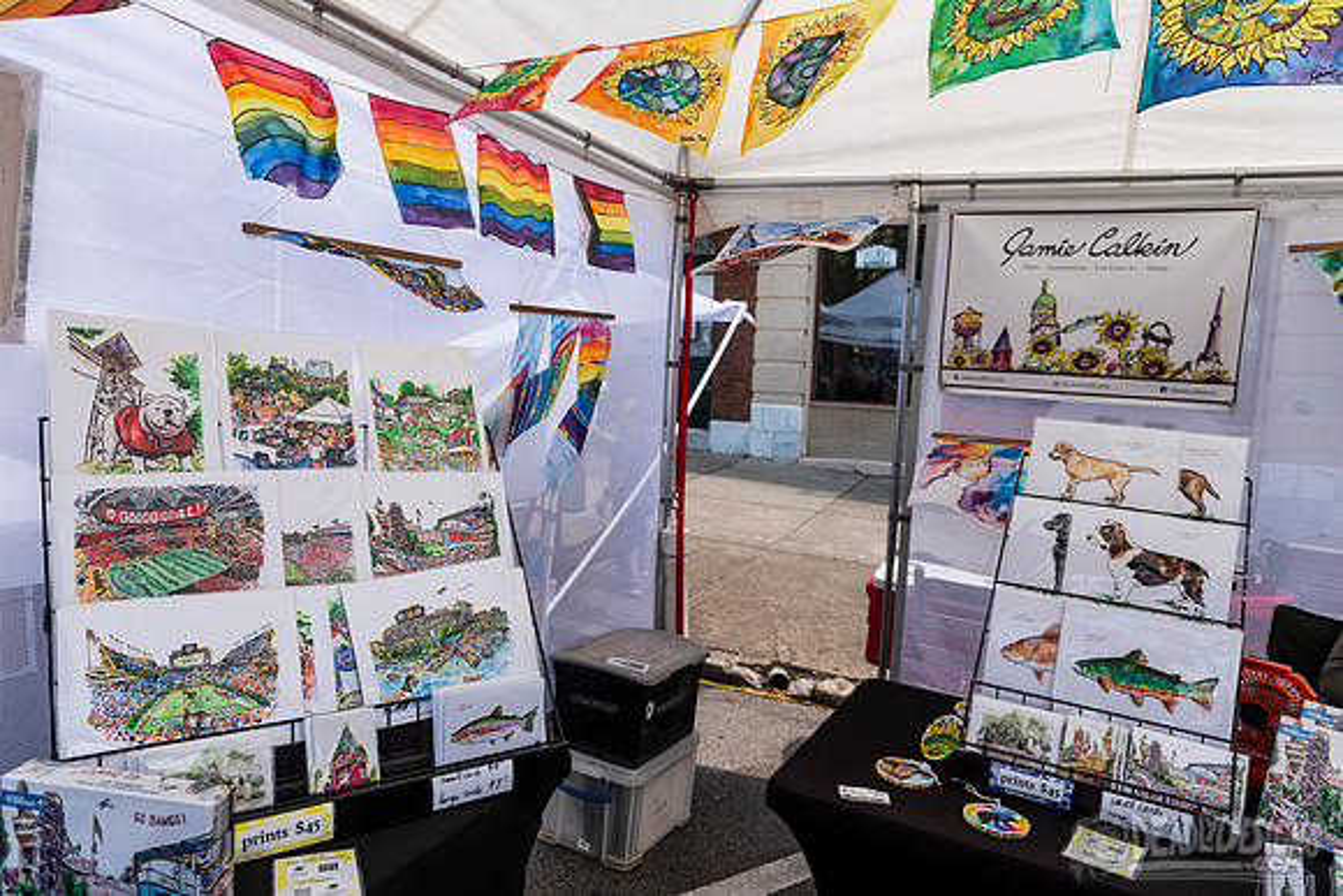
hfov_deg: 73.7
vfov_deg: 53.2
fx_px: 896
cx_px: 672
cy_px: 448
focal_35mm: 24
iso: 50
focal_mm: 24
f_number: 4
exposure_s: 1/400
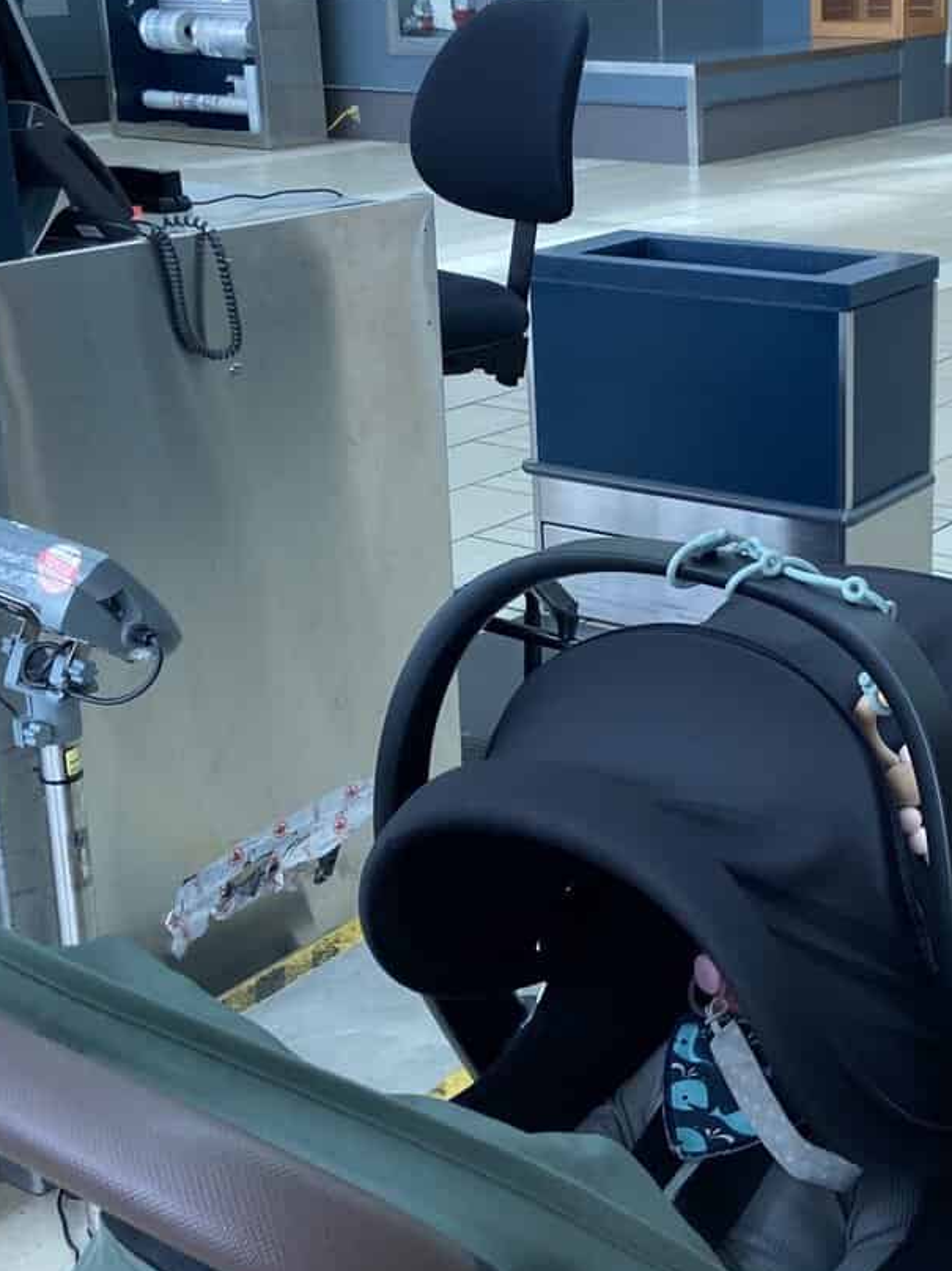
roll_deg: +0.8
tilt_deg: -18.6
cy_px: 568
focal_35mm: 55
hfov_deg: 26.3
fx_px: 2017
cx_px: 688
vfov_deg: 34.9
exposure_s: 1/122
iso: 64
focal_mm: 4.25
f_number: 1.8
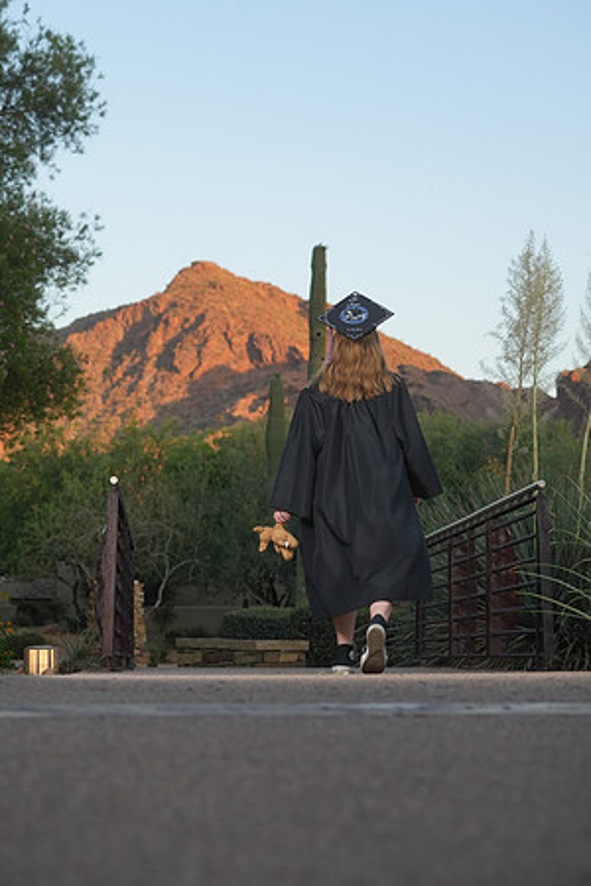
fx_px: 1724
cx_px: 296
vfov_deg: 28.8
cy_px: 443
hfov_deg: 19.5
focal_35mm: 70
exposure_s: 1/250
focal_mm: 70
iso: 320
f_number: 5.6
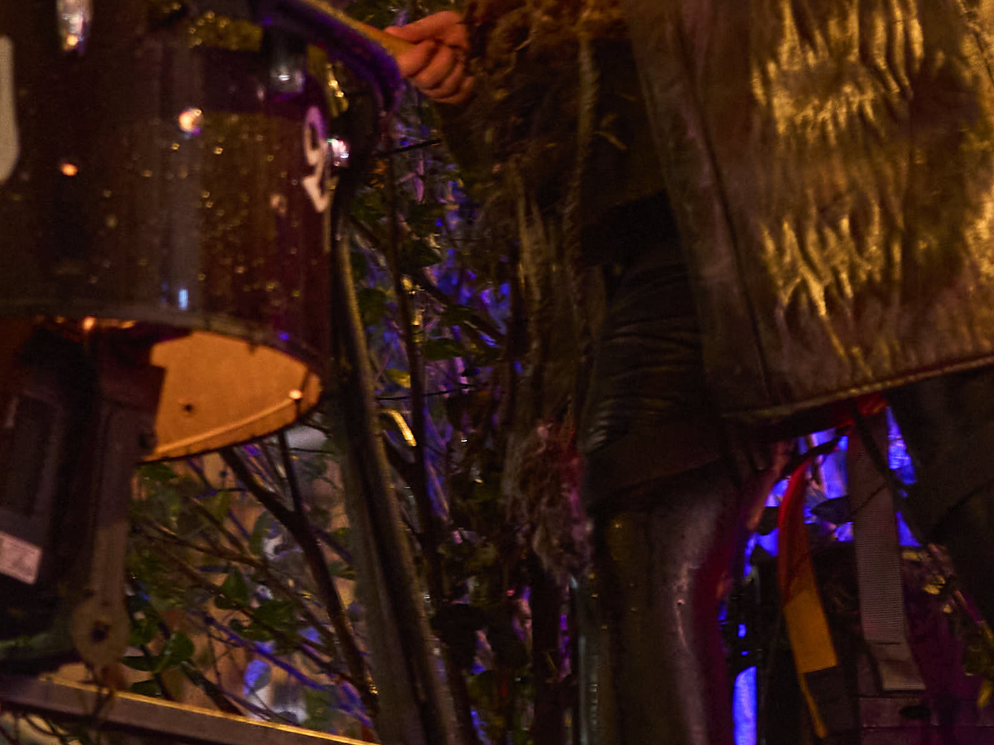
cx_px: 1219
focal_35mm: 148
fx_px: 4250
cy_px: -270
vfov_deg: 9.8
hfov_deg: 13.0
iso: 1600
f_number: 1.4
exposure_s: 1/125
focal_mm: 35
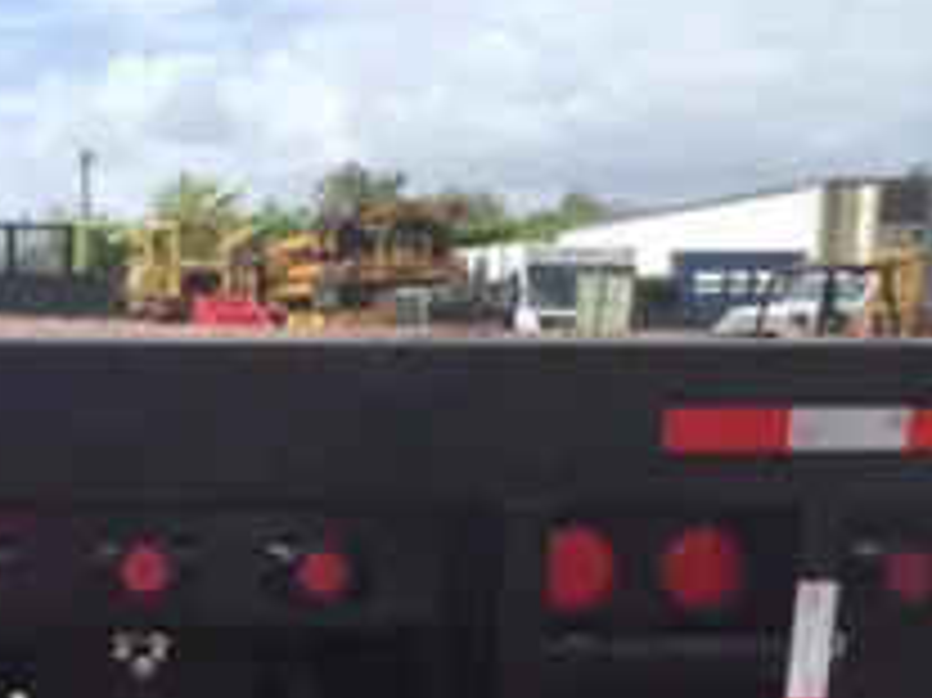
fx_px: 1507
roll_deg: -0.4
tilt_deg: -10.1
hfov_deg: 32.1
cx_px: 36
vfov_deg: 25.3
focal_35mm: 56
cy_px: 617
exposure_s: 1/1582
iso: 32
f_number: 2.2
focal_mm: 4.15
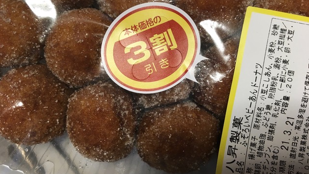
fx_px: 262
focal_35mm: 32
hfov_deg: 61.0
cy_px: 71
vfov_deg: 36.5
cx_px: 154
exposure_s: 1/30
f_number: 2.2
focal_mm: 4.15
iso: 40
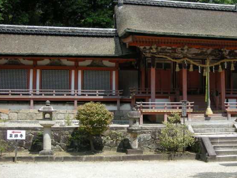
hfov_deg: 37.6
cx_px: 164
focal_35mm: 50
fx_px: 342
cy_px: 83
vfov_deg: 29.1
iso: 50
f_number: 2.8
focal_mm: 5.7
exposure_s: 1/479
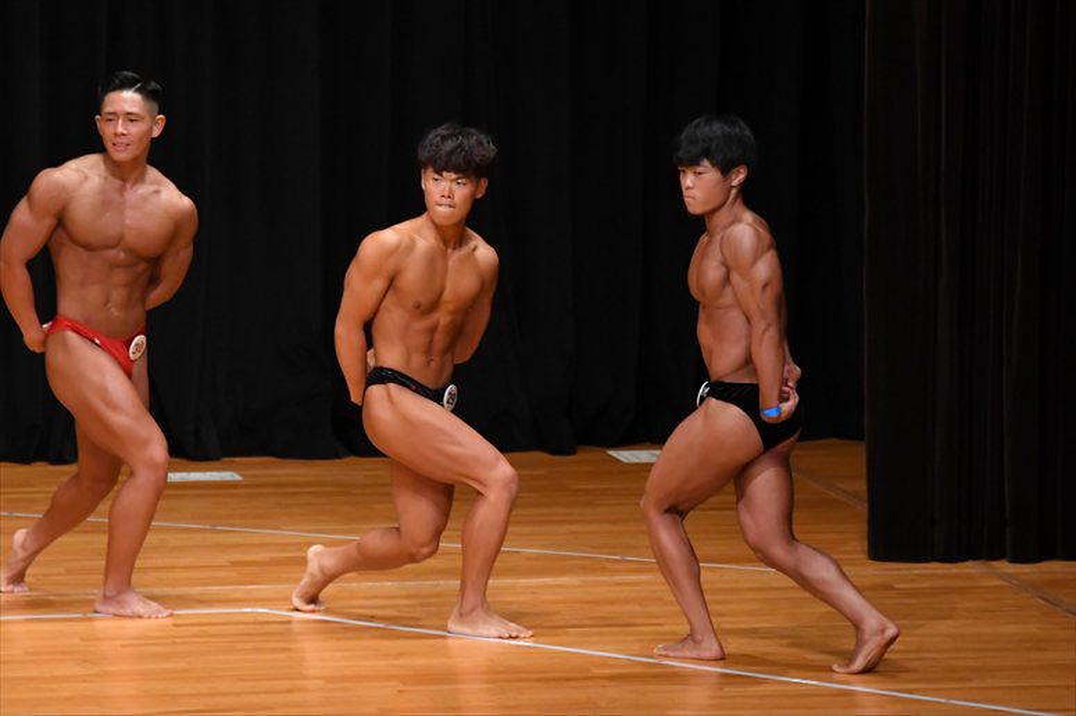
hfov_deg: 7.2
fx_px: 8514
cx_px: 538
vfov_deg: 4.8
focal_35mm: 285
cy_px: 358
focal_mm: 190
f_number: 5.6
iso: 4000
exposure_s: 1/400
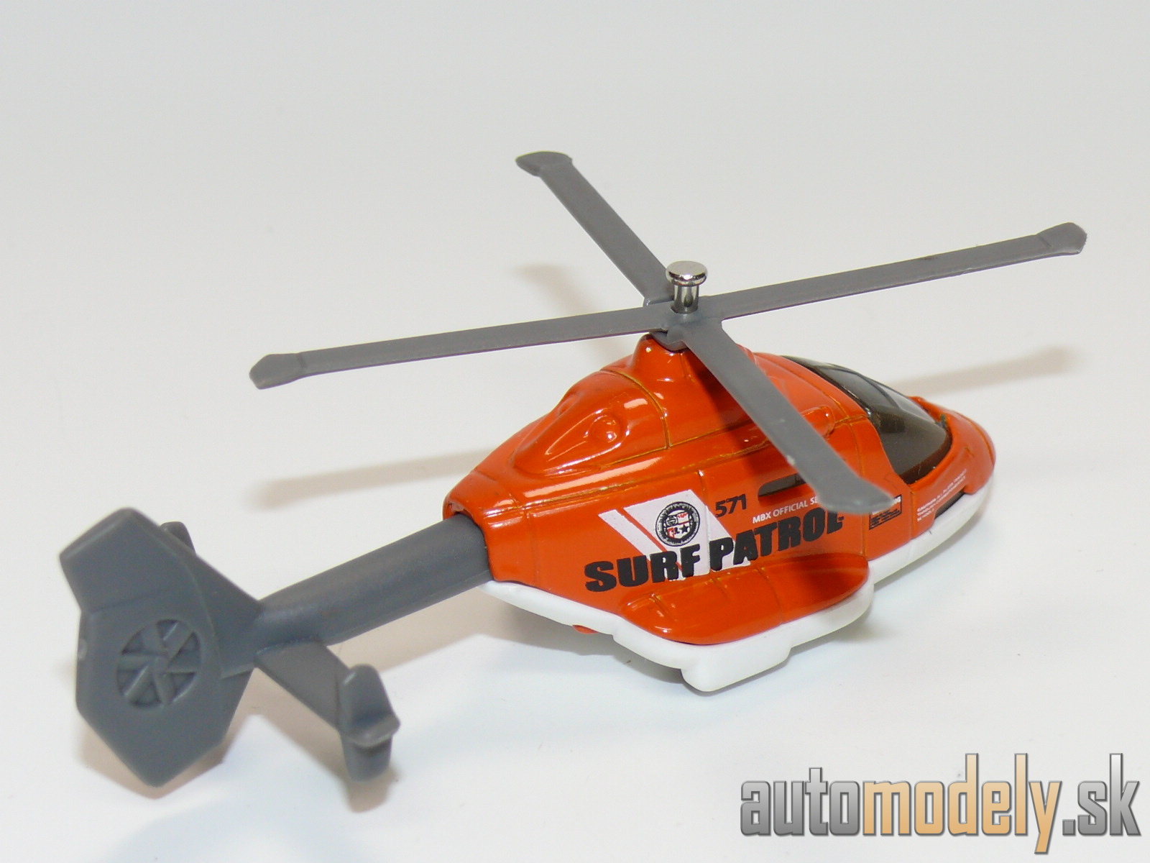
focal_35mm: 93
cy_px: 432
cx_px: 575
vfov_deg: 15.9
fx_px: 3090
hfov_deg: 21.1
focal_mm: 12.8
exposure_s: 1/30
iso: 100
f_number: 4
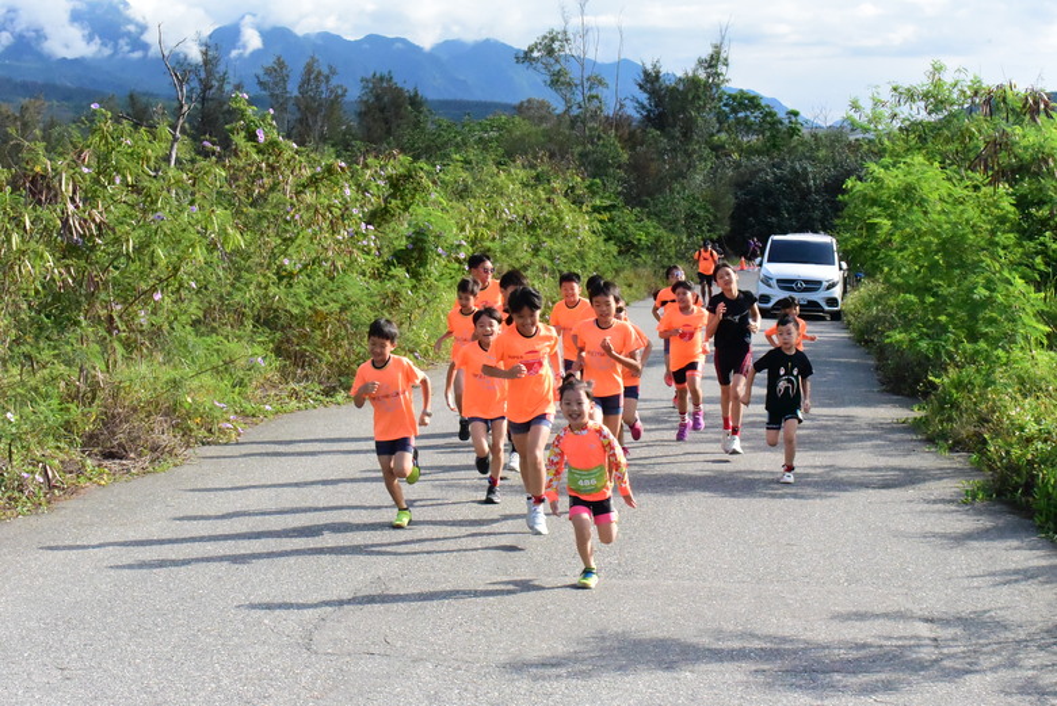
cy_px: 353
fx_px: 2056
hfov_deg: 28.8
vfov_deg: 19.5
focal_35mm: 70
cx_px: 528
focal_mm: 70
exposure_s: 1/4000
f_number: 18
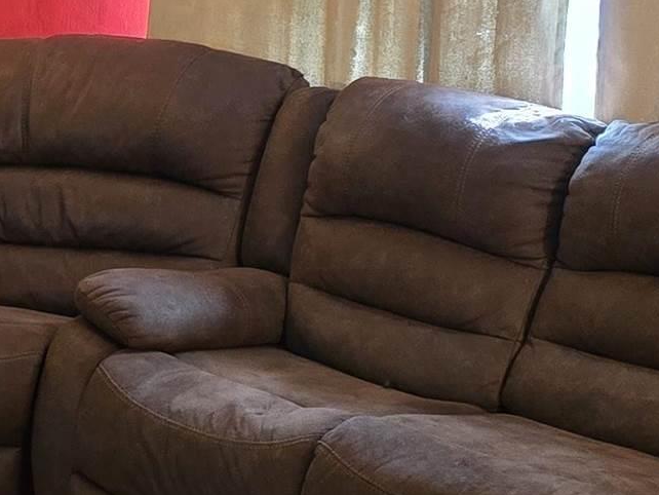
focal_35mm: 110
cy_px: 129
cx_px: -167
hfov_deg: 17.0
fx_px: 2095
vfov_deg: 13.4
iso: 800
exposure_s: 1/120
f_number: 1.7
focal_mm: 6.3
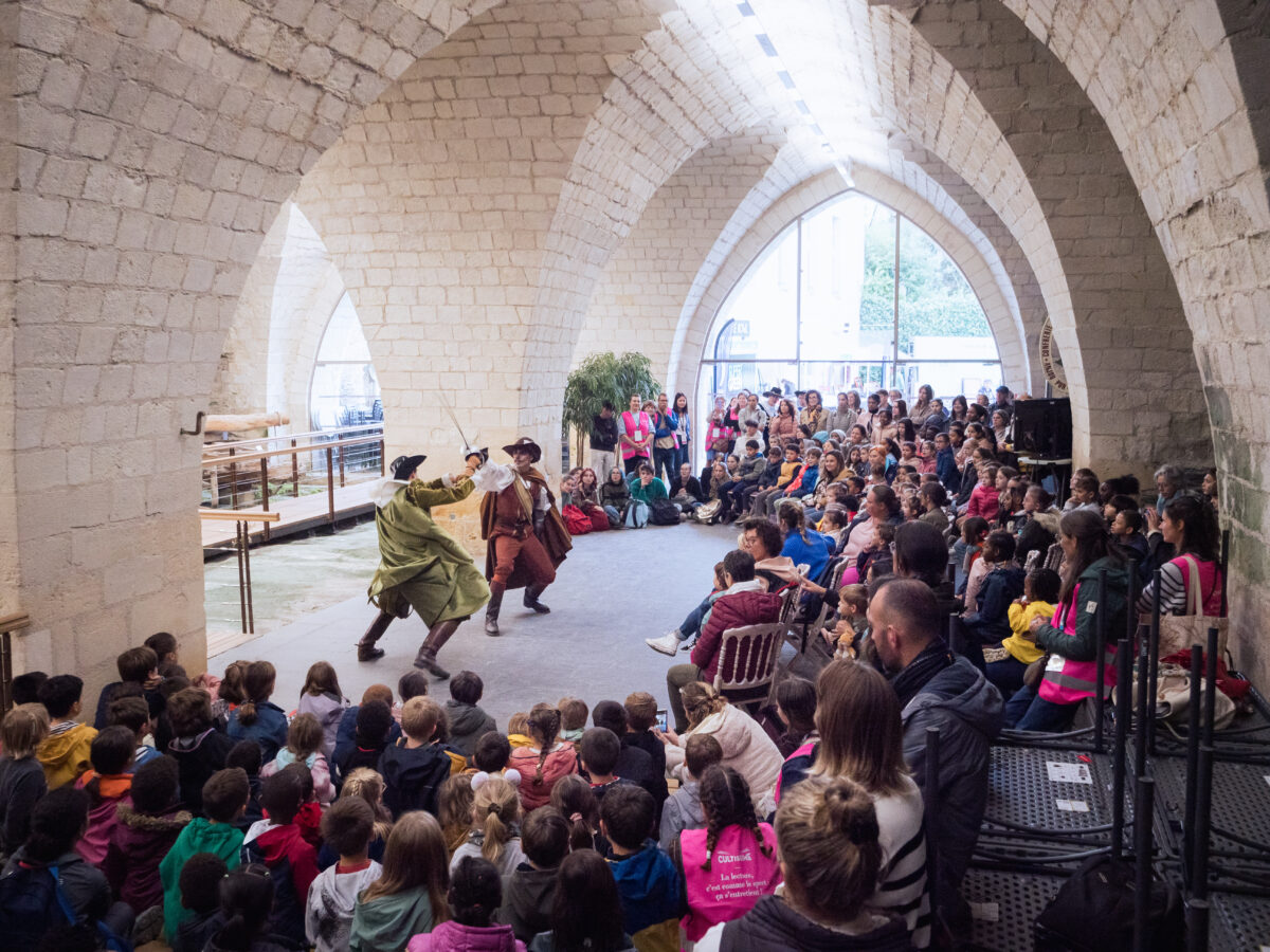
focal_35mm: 32
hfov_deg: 56.8
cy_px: 476
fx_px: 1174
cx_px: 635
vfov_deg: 44.2
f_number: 3.2
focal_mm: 16
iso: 800
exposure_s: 1/160
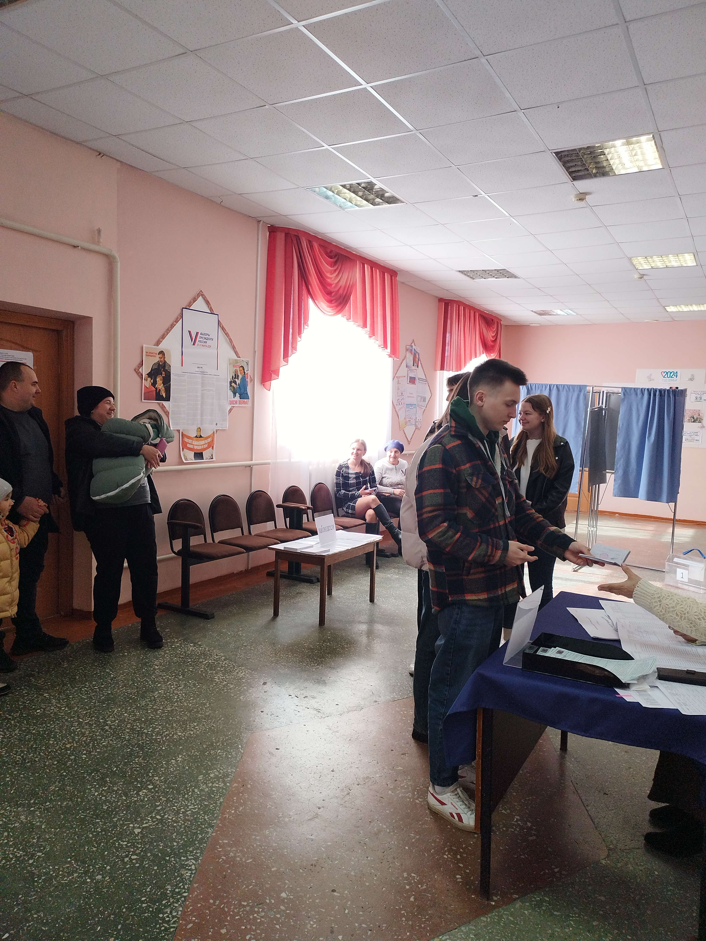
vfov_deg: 67.3
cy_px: 470
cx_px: 353
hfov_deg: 53.1
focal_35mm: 26
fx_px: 707
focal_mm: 6.24
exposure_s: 1/100
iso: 317
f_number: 1.8
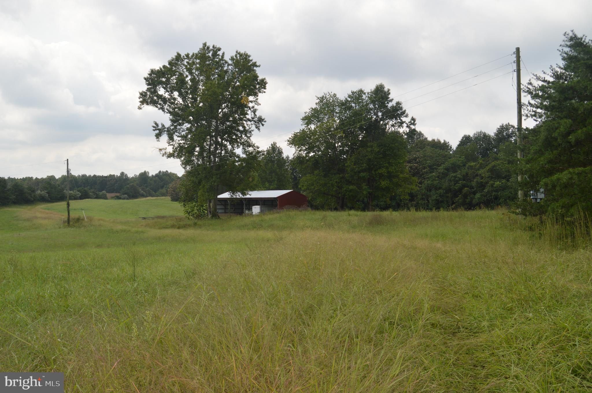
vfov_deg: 38.3
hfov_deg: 55.2
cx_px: 296
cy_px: 196
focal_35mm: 34
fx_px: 567
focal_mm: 23
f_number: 8
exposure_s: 1/200
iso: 100
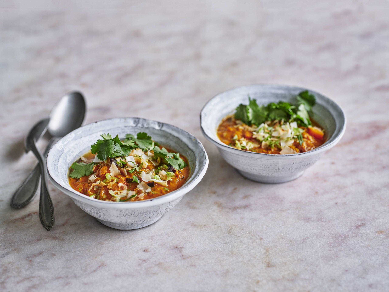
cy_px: 146
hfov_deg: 30.7
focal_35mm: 63
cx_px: 194
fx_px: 708
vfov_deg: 23.3
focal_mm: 80
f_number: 3.6
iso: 400
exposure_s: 1/100
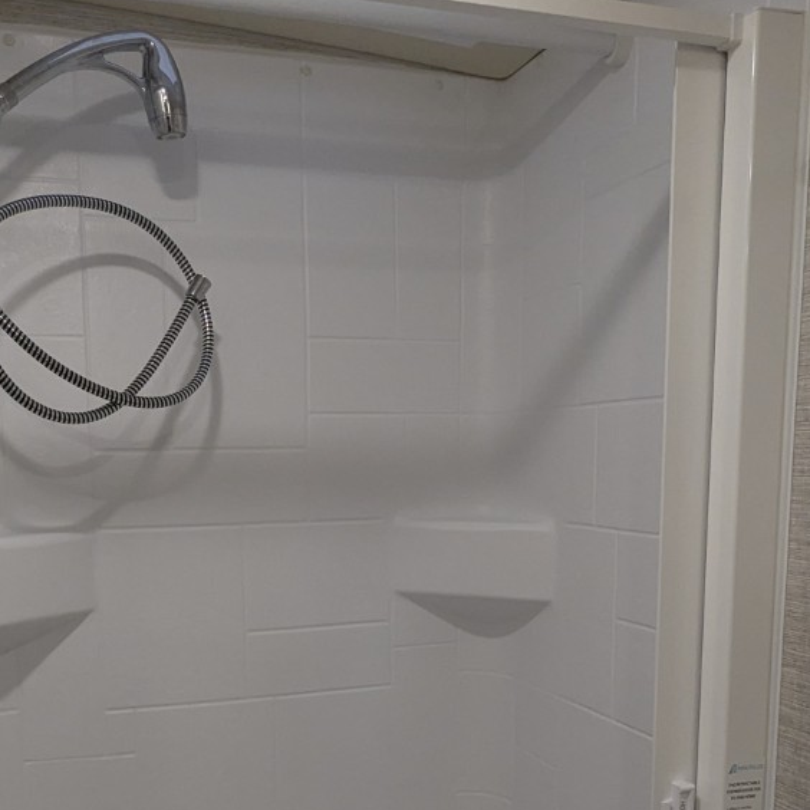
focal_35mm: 35
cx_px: 301
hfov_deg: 46.8
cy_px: 585
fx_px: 927
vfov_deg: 45.9
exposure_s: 1/164
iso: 415
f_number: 2.2
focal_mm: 2.35
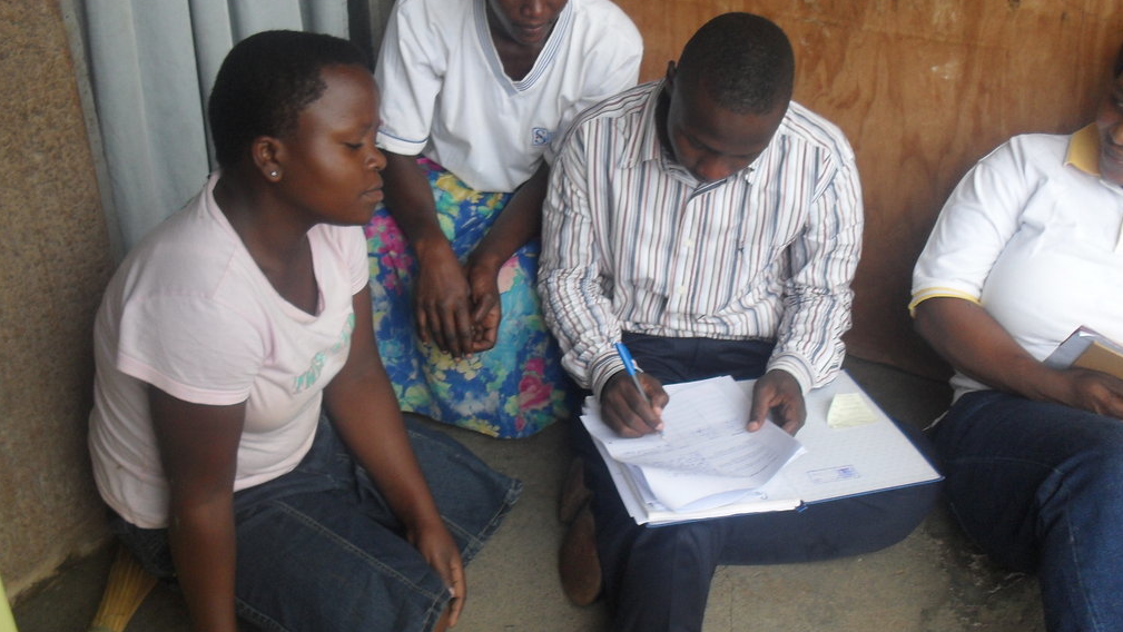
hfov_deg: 48.3
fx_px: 1251
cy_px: 304
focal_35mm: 42
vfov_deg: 28.4
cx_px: 564
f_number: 2.8
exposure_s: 1/60
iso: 80
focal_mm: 6.3
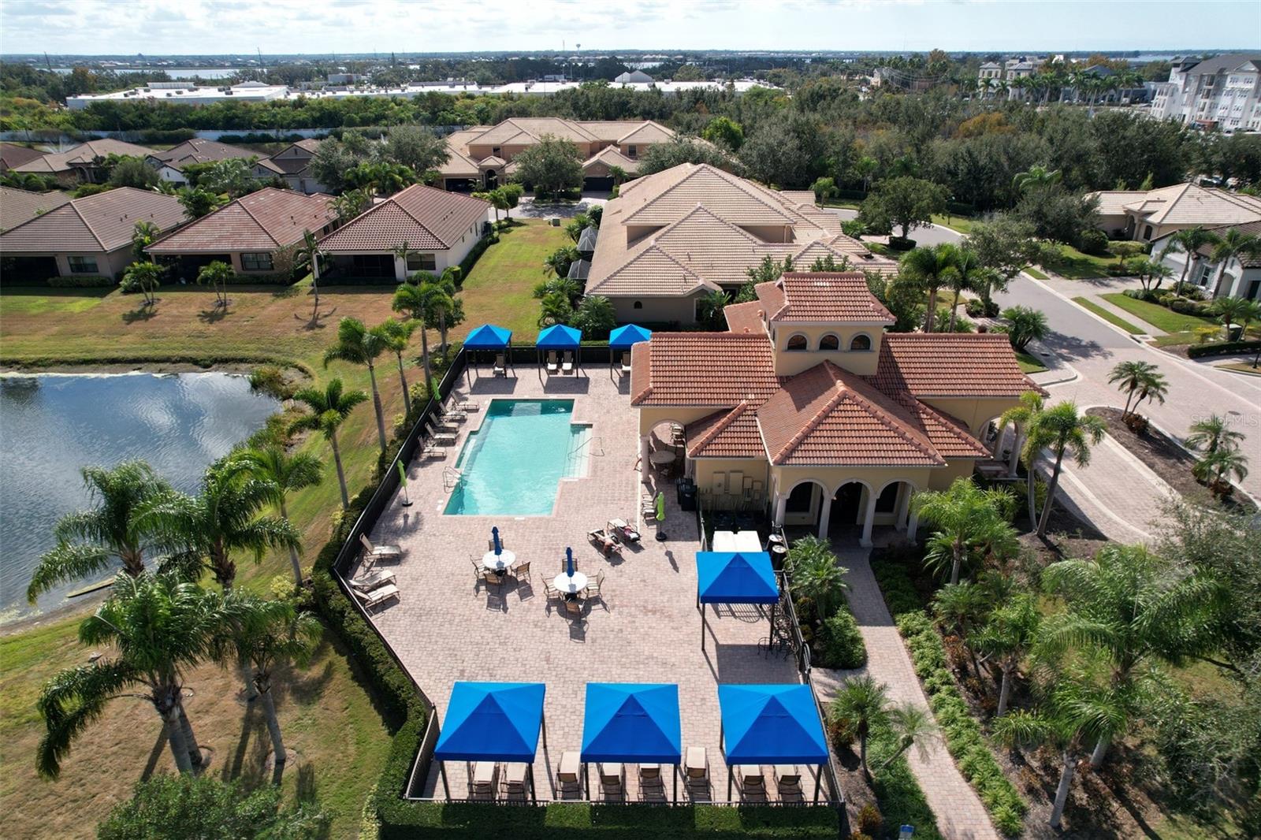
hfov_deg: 78.6
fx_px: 770
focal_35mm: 22
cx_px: 630
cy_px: 420
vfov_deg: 57.2
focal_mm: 8.38
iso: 100
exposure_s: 1/500
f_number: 2.8
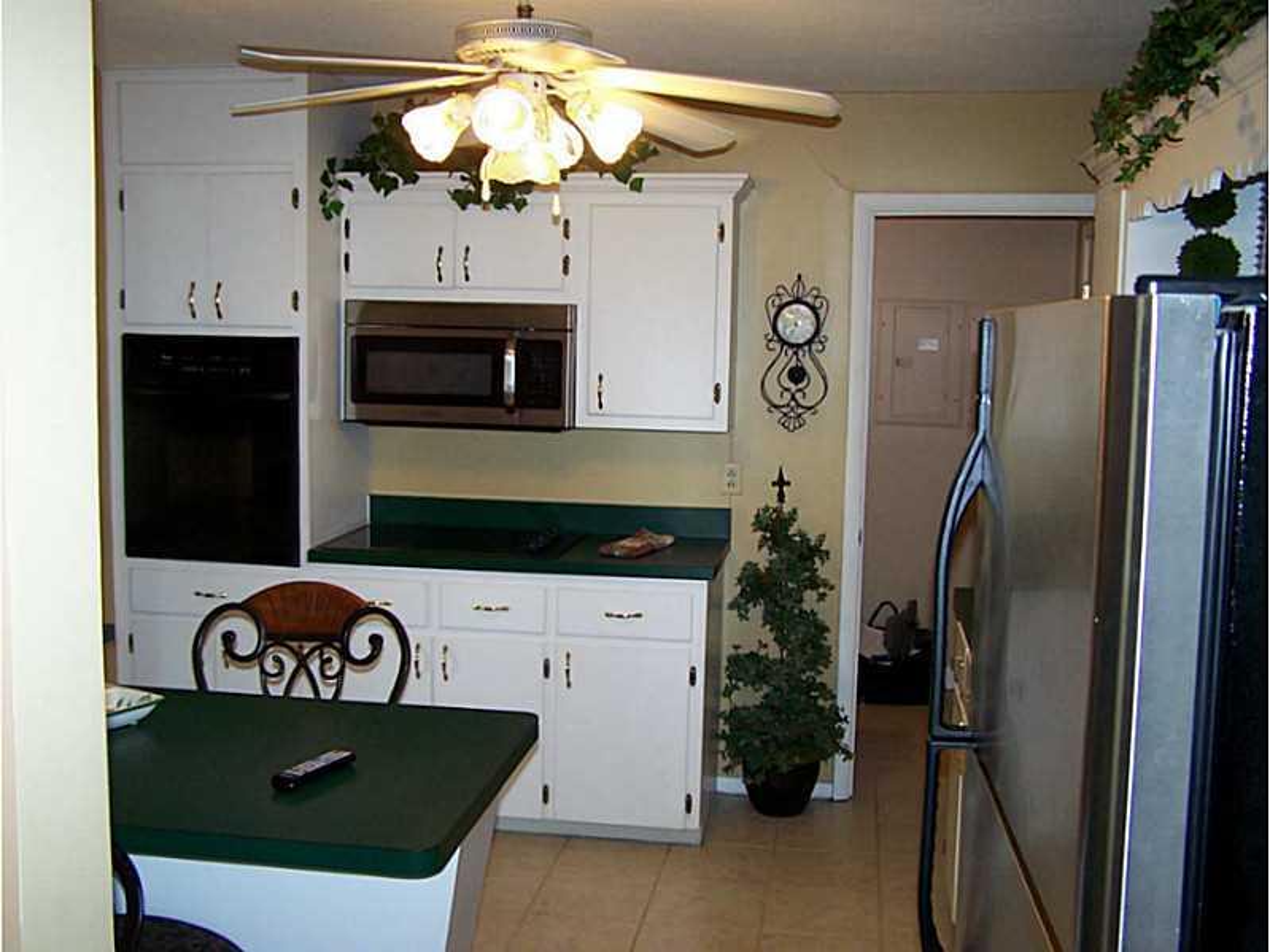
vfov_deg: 37.7
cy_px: 476
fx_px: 1394
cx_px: 635
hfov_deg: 49.0
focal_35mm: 38
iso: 160
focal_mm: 6.3
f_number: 2.8
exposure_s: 1/60
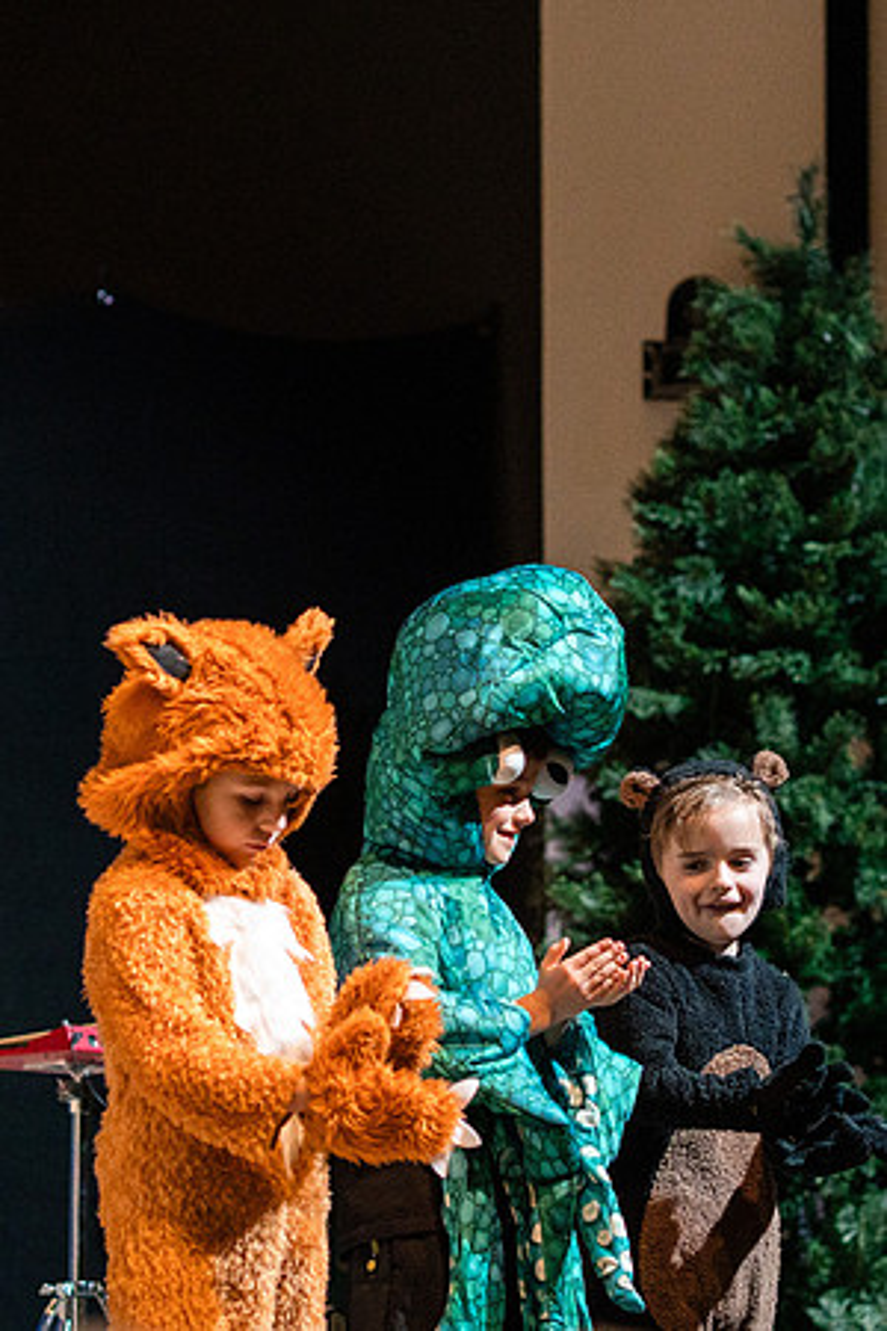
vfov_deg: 10.7
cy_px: 794
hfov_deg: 7.1
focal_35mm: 193
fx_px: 7122
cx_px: 497
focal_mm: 85
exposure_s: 1/250
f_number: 2.8
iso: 800
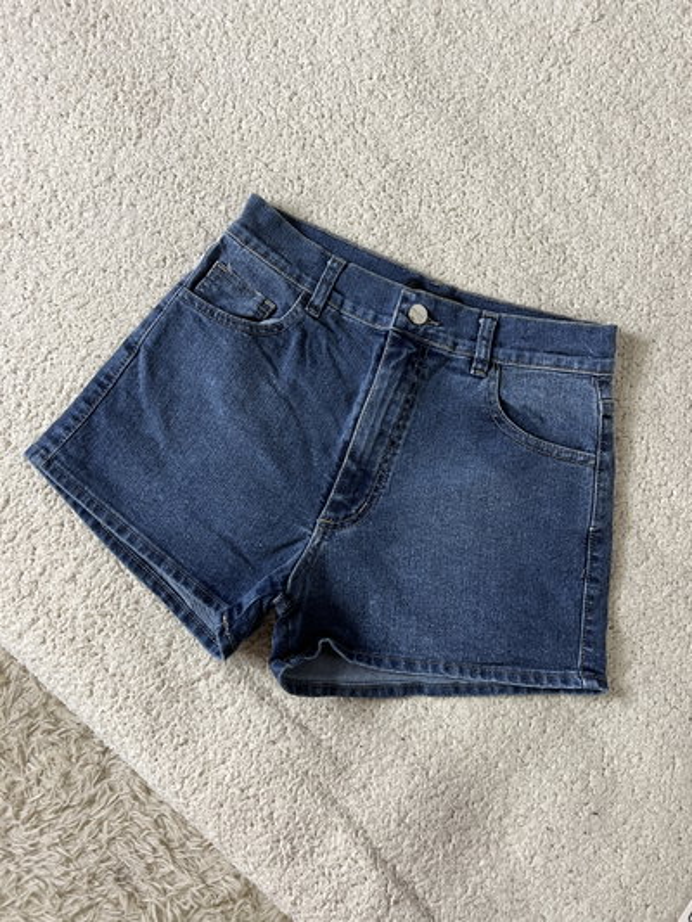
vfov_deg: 67.3
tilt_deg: -79.7
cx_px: 346
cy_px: 461
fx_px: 693
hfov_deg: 53.1
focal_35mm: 26
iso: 200
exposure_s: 1/50
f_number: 1.5
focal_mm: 5.7
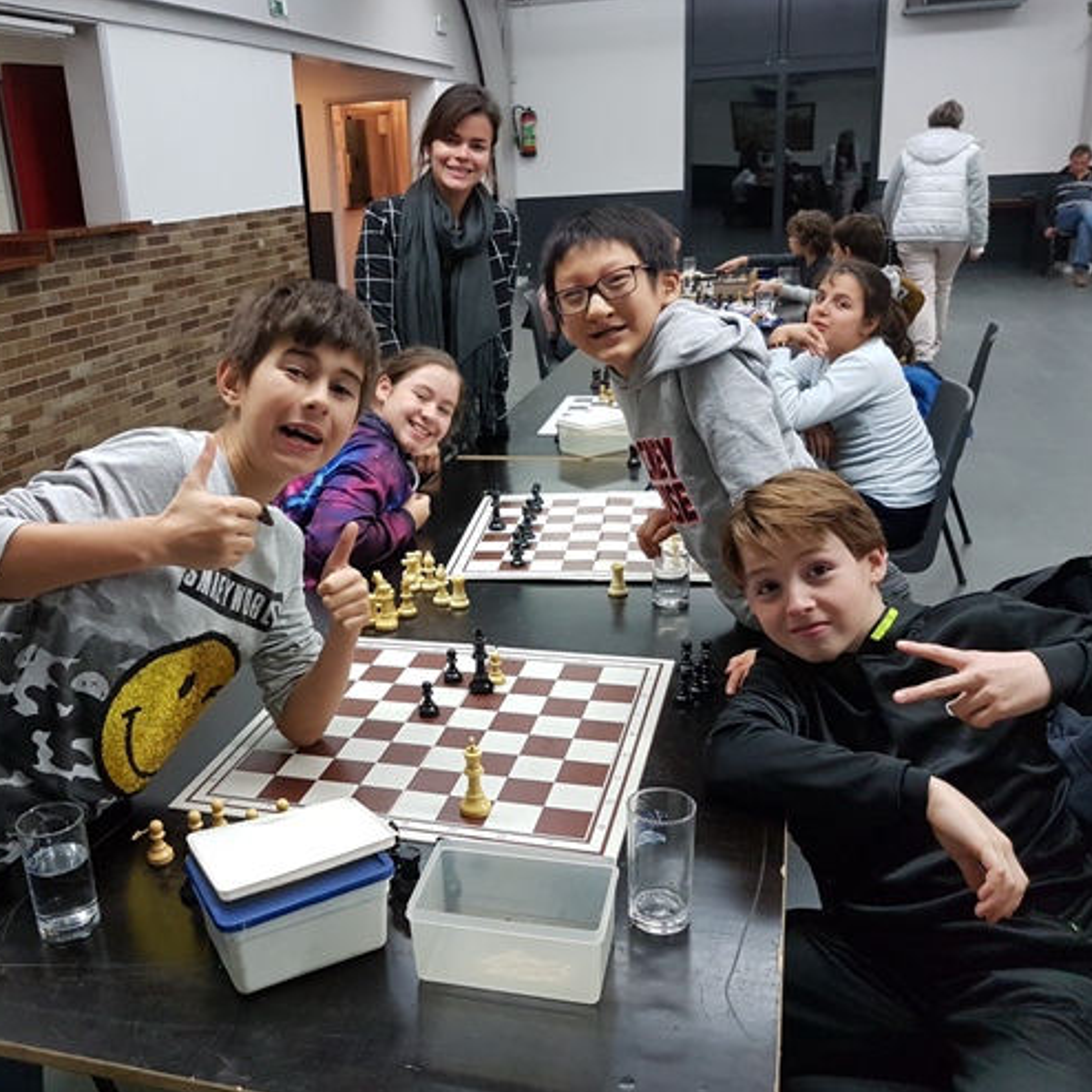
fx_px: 1106
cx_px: 441
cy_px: 548
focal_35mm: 31
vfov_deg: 52.5
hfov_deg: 52.2
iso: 200
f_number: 1.7
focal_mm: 4.2
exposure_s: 1/50
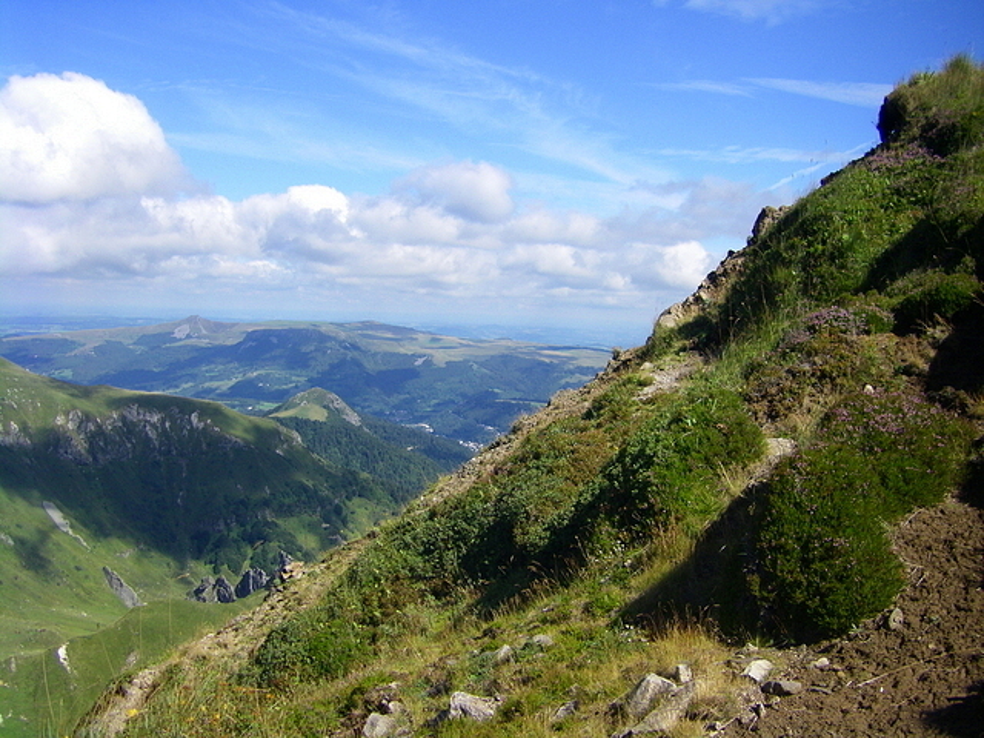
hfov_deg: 49.0
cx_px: 492
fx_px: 1080
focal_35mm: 38
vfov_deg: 37.7
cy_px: 369
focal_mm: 6.3
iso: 80
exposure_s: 1/200
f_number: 7
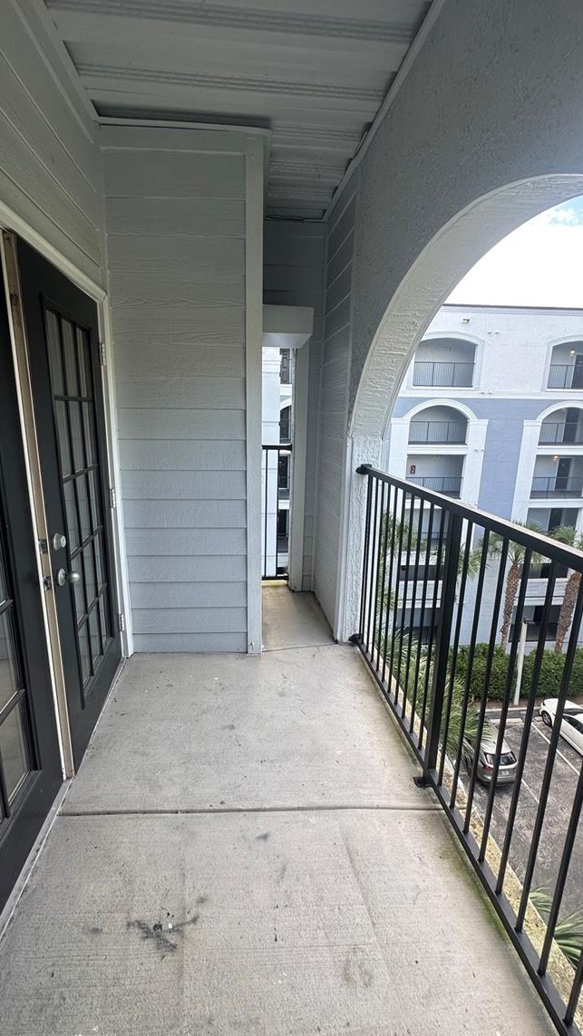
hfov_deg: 67.0
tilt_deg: -12.7
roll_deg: -0.8
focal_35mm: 16
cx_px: 272
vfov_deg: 99.4
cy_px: 514
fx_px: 440
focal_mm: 2.22
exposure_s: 1/177
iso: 40
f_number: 2.2
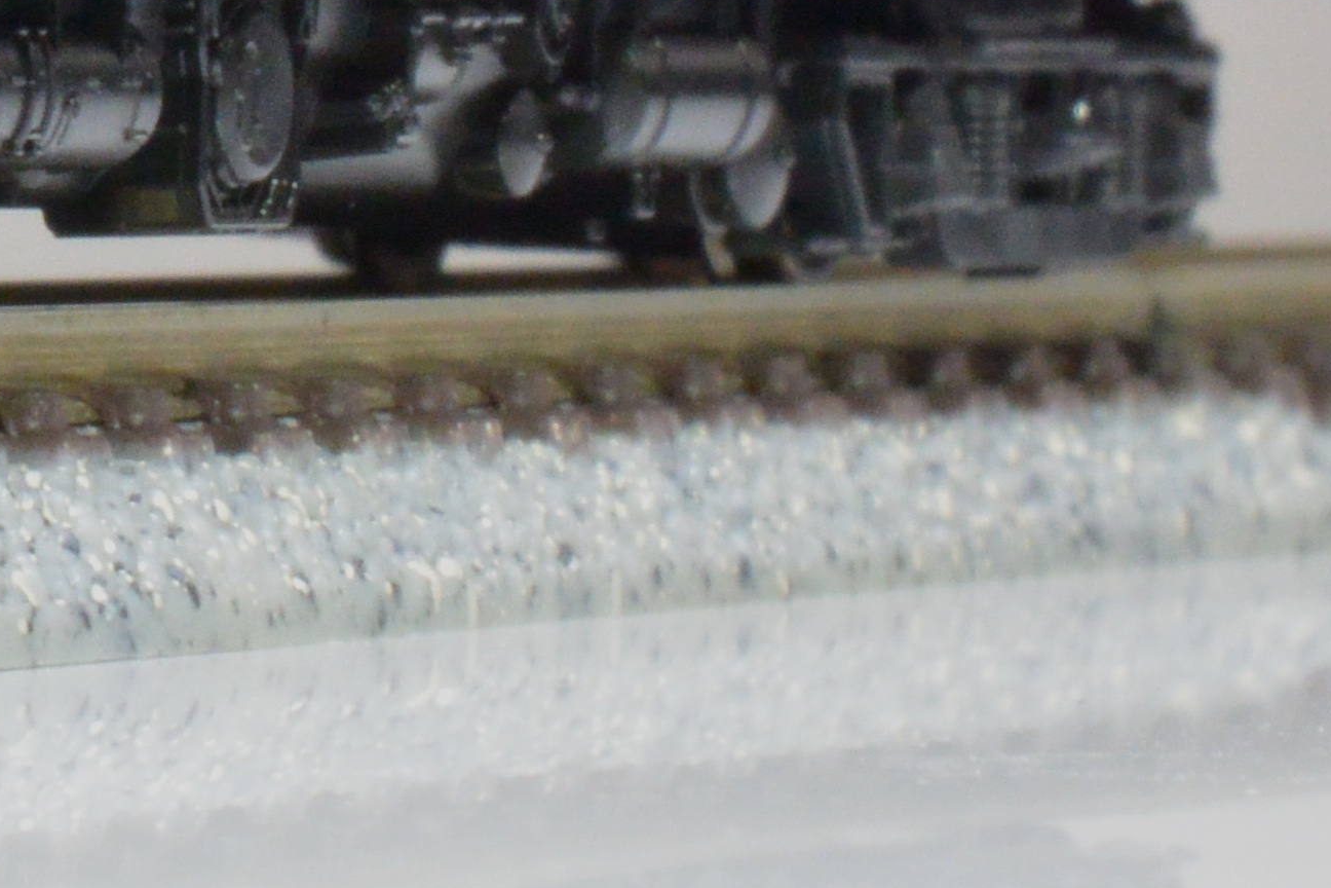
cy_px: -557
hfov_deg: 5.3
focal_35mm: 384
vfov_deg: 3.6
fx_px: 14196
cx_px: -472
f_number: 20
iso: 800
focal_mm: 40
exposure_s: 1/2.5
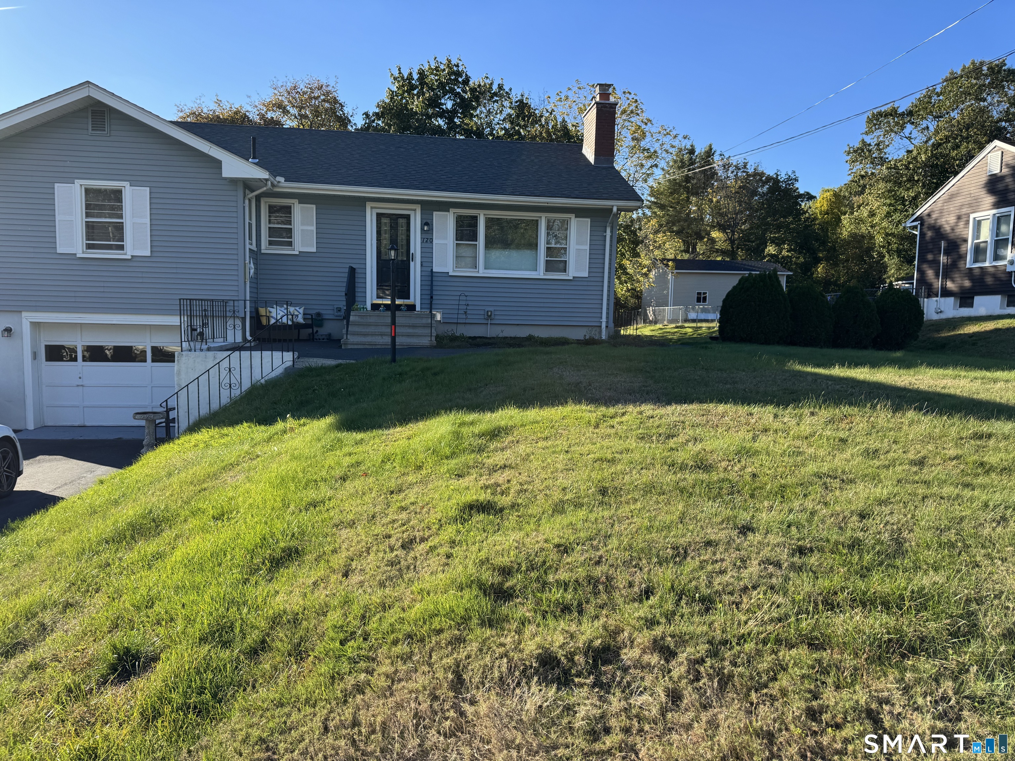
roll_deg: -1.1
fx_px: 704
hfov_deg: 71.6
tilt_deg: -5.2
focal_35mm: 24
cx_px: 508
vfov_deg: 56.8
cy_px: 380
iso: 80
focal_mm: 6.76
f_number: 1.78
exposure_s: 1/1637
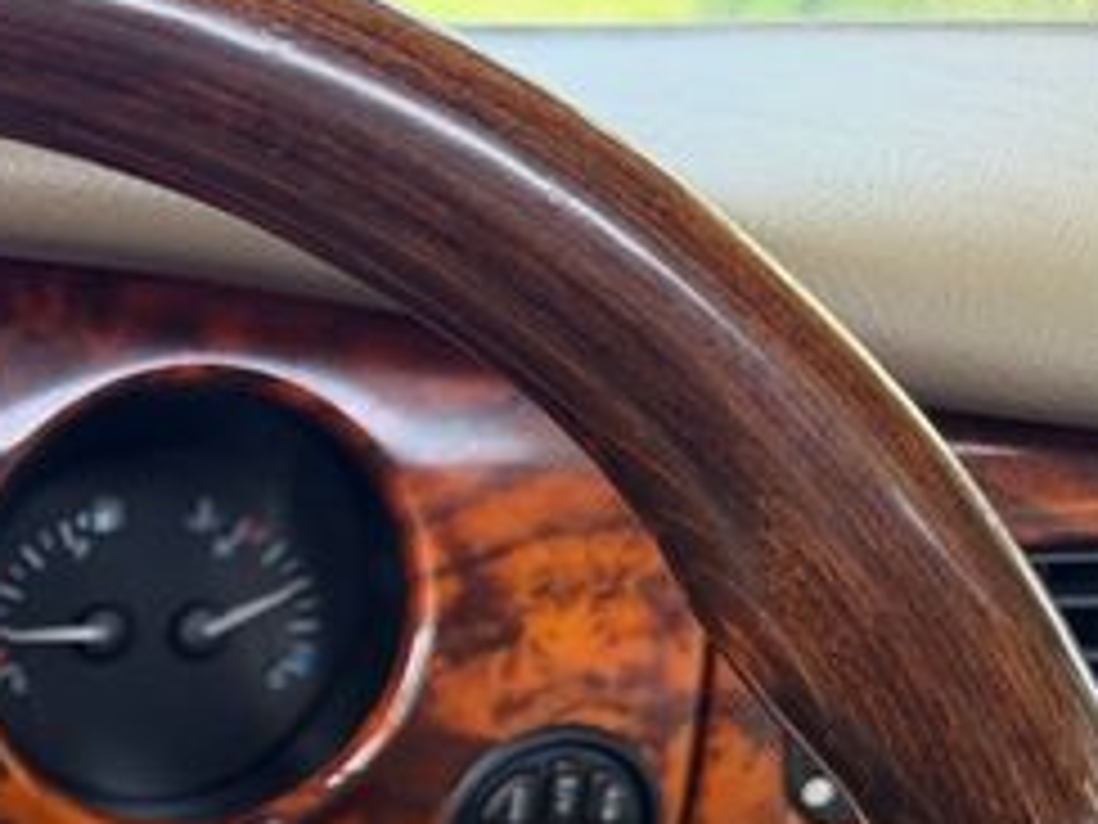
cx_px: -279
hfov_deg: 26.6
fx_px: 1998
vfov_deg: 22.2
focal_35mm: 63
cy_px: 869
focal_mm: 6.76
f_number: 1.78
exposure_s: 1/202
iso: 125
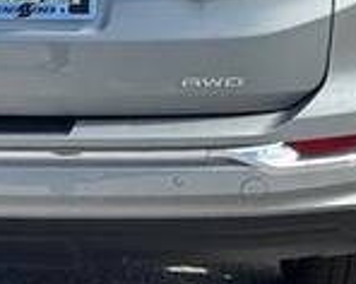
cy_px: -26
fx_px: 1684
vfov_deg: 9.5
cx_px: 17
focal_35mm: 160
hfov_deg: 12.0
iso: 64
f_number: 1.78
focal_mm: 6.76
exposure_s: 1/2717
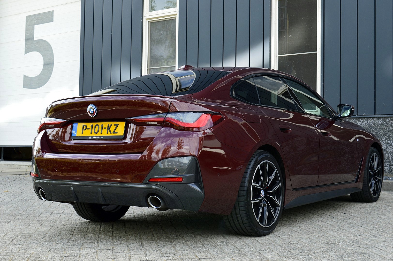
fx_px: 589
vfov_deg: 25.0
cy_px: 130
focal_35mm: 54
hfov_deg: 36.9
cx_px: 196
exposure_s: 1/160
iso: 400
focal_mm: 36
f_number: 9
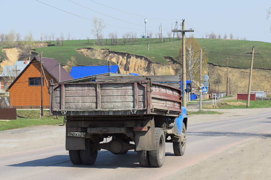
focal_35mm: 69
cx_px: 136
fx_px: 519
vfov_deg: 19.7
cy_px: 90
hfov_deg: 29.2
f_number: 9
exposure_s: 1/320
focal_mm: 46
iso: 200
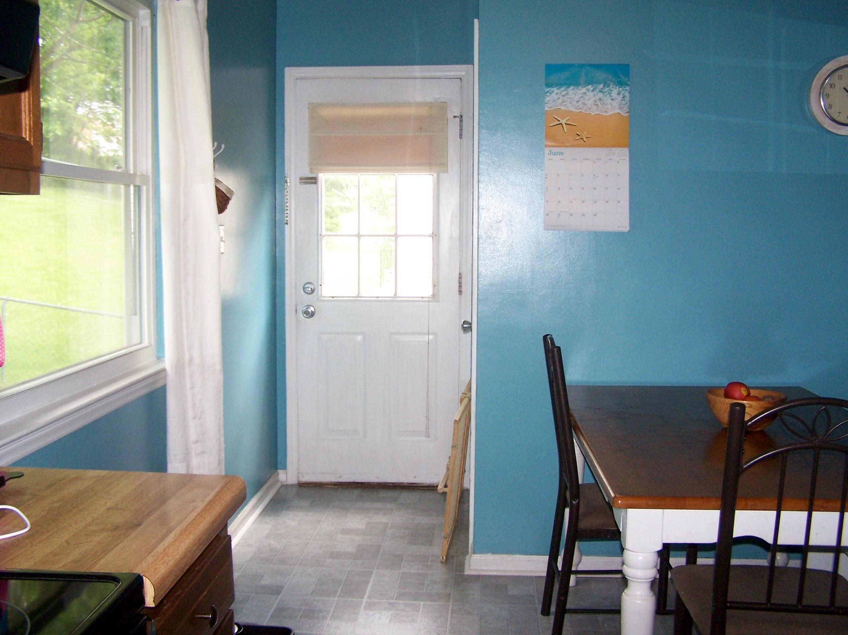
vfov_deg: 37.7
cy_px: 318
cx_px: 424
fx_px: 930
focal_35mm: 38
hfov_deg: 49.0
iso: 140
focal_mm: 6.3
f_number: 2.8
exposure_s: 1/60
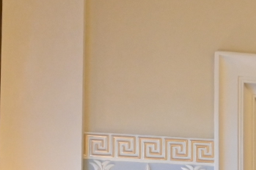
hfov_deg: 11.3
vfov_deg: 8.1
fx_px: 1122
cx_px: 563
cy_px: 391
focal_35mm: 158
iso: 2800
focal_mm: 34
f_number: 4
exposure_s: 1/400
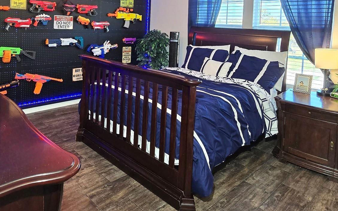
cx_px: 144
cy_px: 33
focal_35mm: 25
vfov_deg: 46.0
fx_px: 230
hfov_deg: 72.1
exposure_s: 1/60.2
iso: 200
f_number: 2.2
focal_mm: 2.2
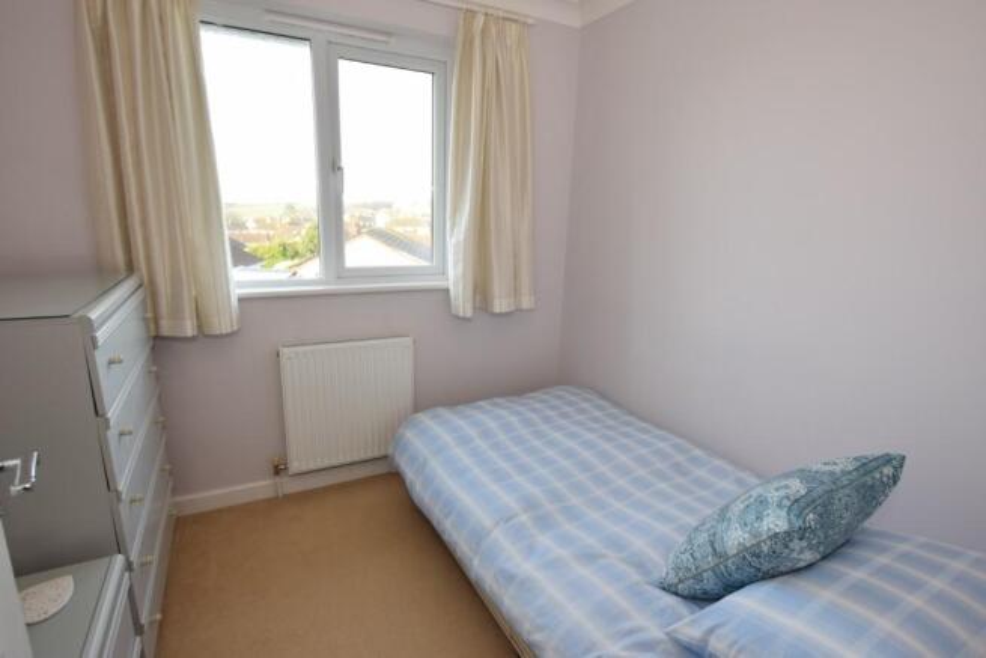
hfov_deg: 92.4
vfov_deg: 69.7
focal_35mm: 17
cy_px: 329
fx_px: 473
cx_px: 493
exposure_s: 1/80
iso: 400
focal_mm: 11.5
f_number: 4.5
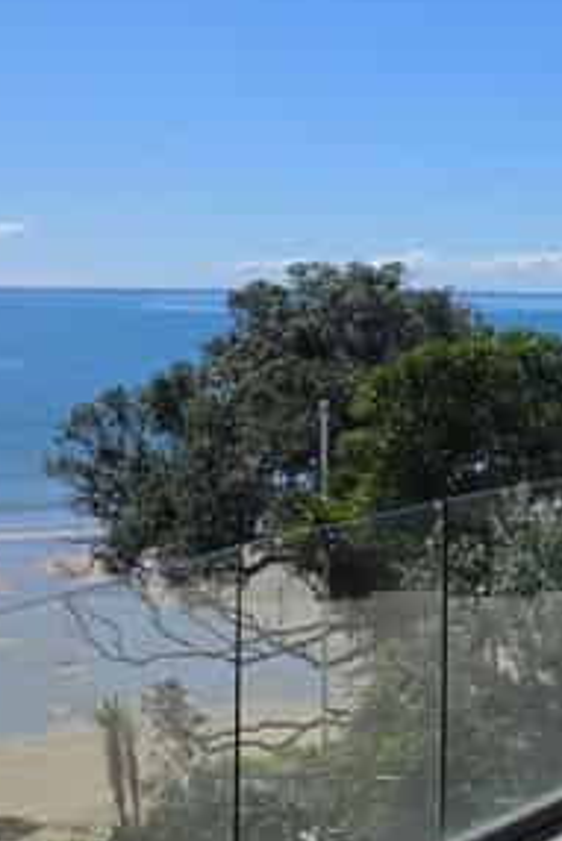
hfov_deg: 23.0
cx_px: 639
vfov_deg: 36.1
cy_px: 328
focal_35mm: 55
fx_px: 1286
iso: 50
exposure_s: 1/10000
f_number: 1.4
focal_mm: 6.5
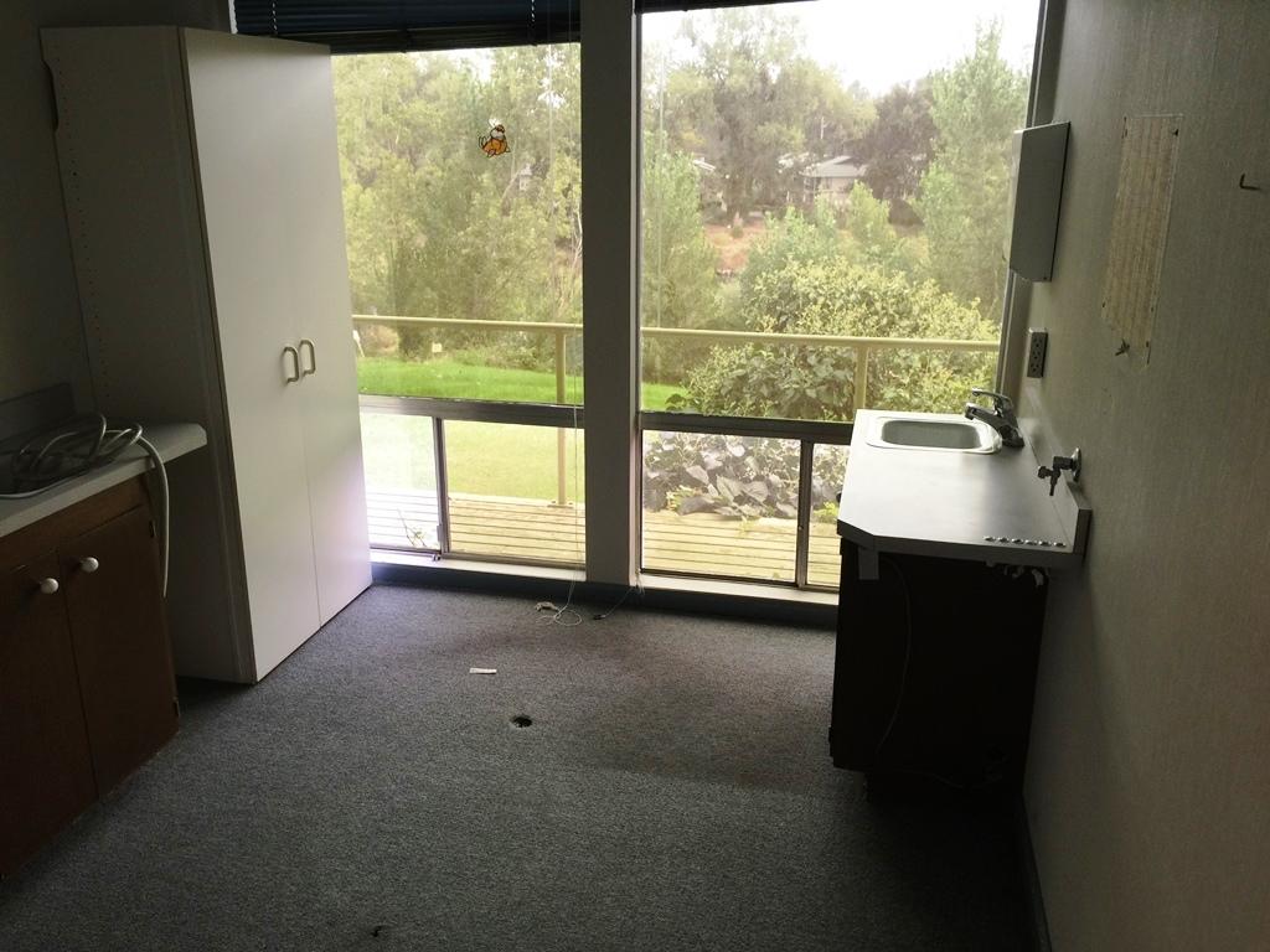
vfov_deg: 48.2
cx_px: 635
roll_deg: -0.5
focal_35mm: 29
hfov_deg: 61.7
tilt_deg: -16.7
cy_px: 476
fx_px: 1064
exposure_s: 1/15
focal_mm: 4.15
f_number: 2.2
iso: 32
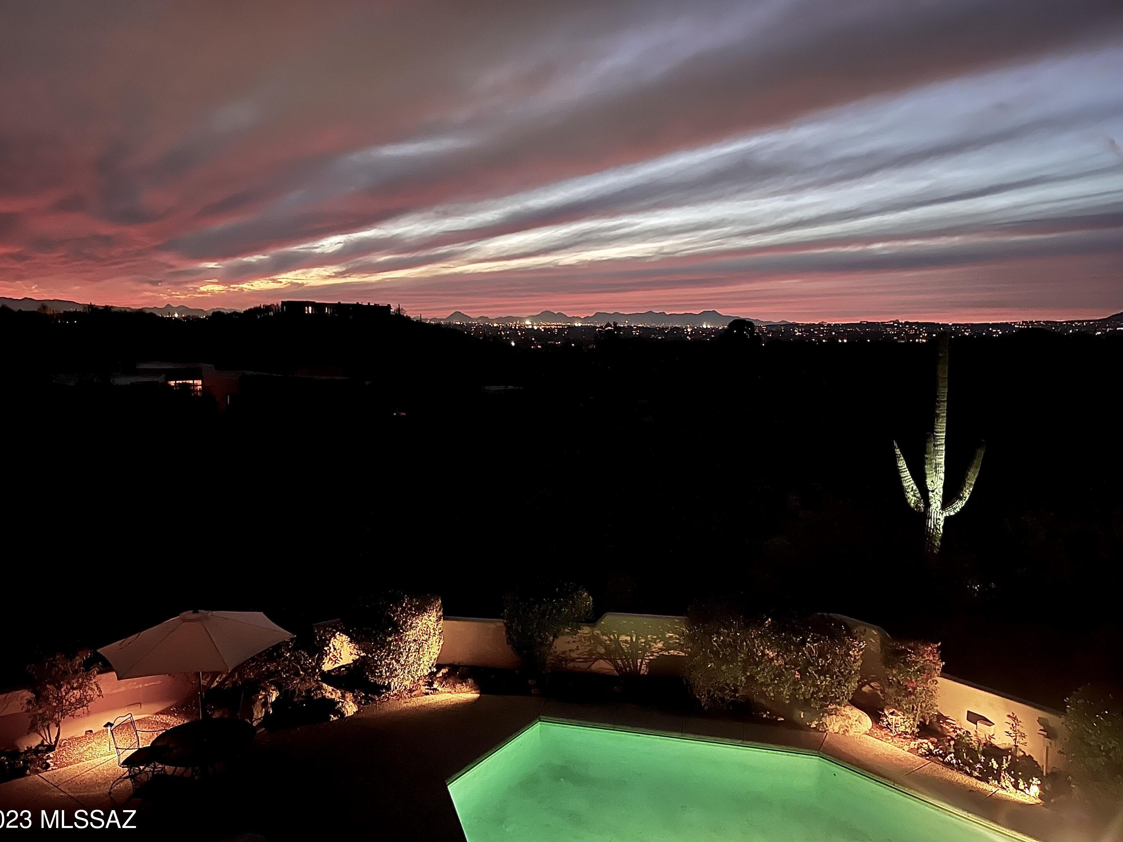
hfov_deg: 65.3
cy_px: 422
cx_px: 541
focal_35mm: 27
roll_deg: -0.6
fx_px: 876
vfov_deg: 51.4
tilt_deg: -6.3
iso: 1250
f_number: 1.6
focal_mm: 5.1
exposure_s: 1/9
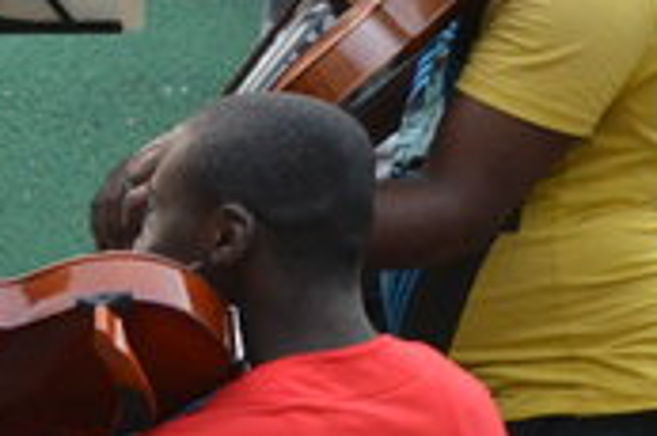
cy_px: 190
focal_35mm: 213
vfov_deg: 6.4
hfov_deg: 9.2
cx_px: -513
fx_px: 3883
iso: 2000
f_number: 6.3
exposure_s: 1/160
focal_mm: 24
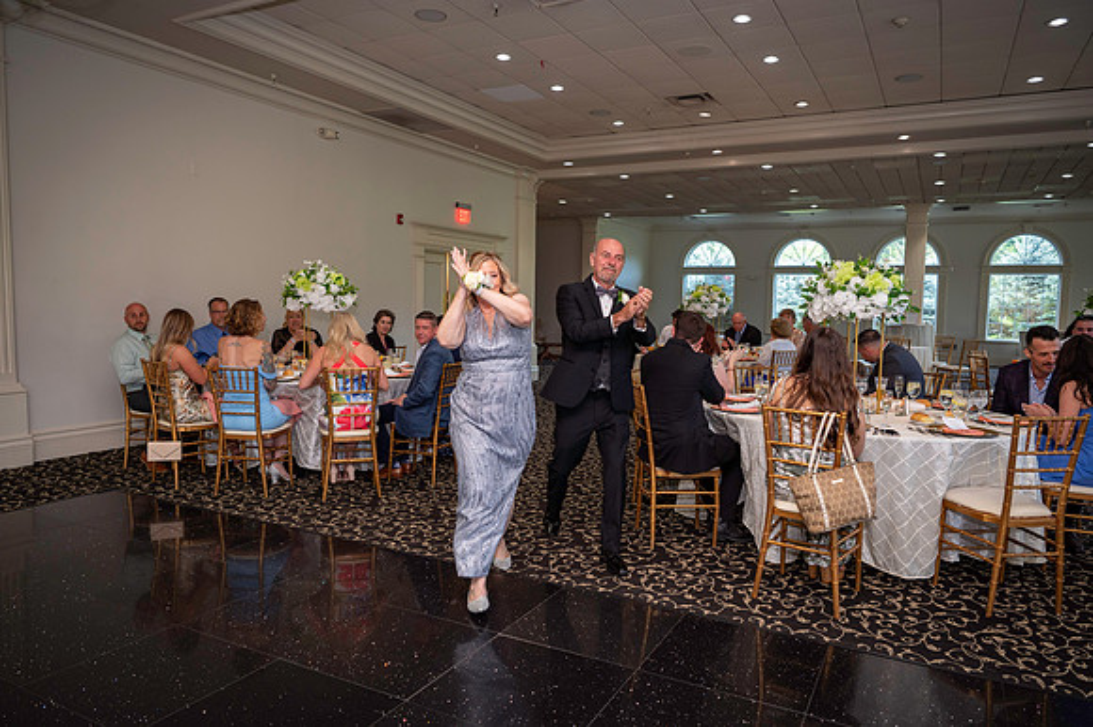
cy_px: 364
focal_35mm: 24
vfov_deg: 53.1
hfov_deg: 73.8
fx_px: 728
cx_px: 546
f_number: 3.5
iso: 800
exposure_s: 1/100
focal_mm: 24
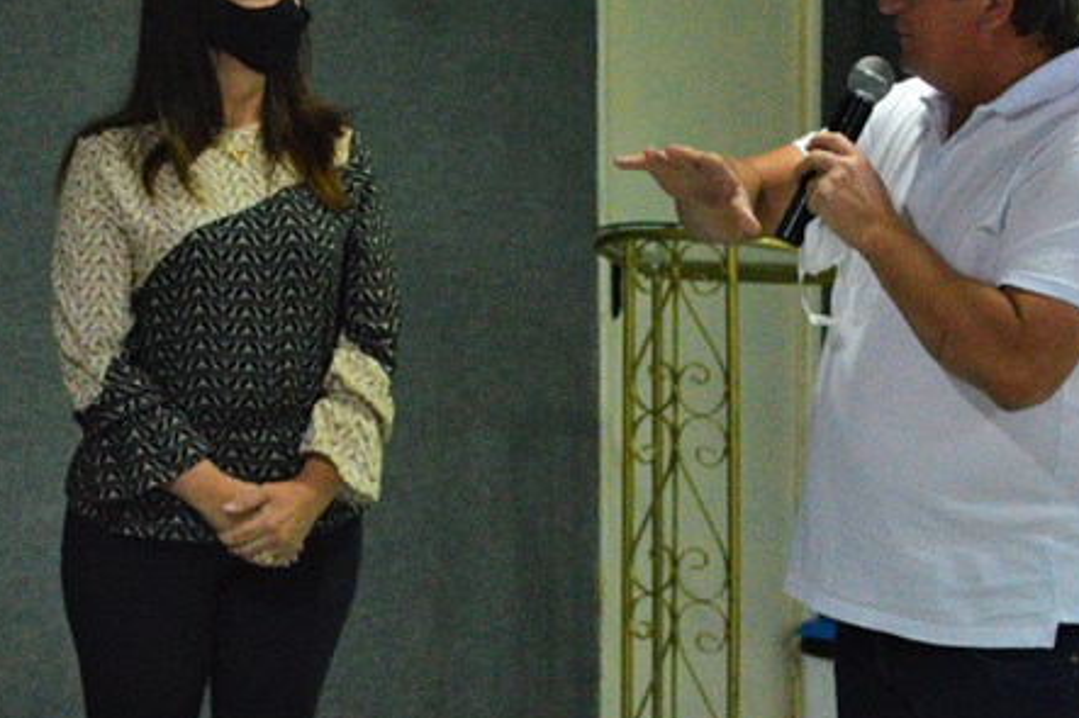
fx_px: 3116
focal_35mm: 104
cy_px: 337
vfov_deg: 13.2
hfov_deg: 19.4
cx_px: 217
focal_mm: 30
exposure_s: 1/60
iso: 3200
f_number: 4.5
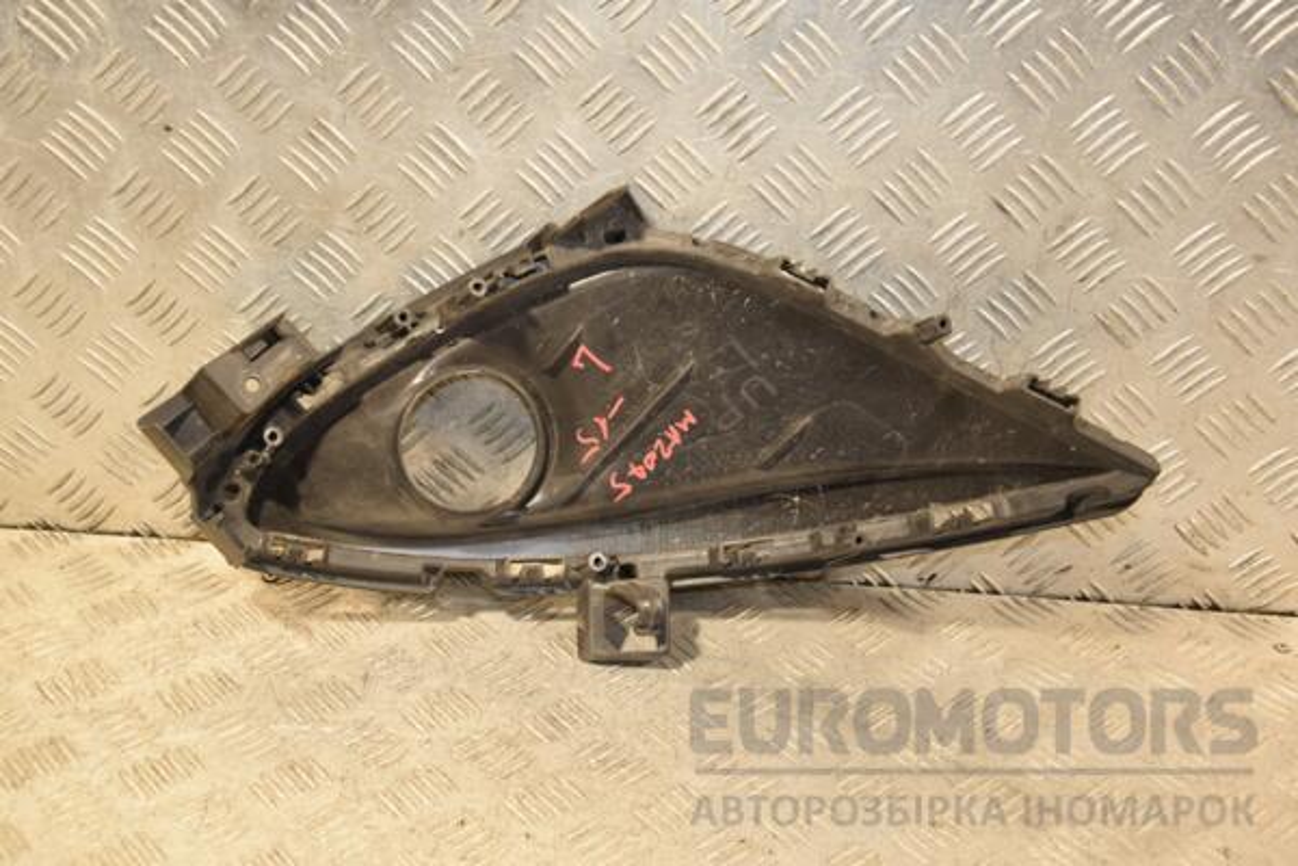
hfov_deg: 38.9
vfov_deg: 26.5
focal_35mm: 51
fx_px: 1839
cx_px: 649
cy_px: 433
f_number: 5
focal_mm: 34
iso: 800
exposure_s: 1/125
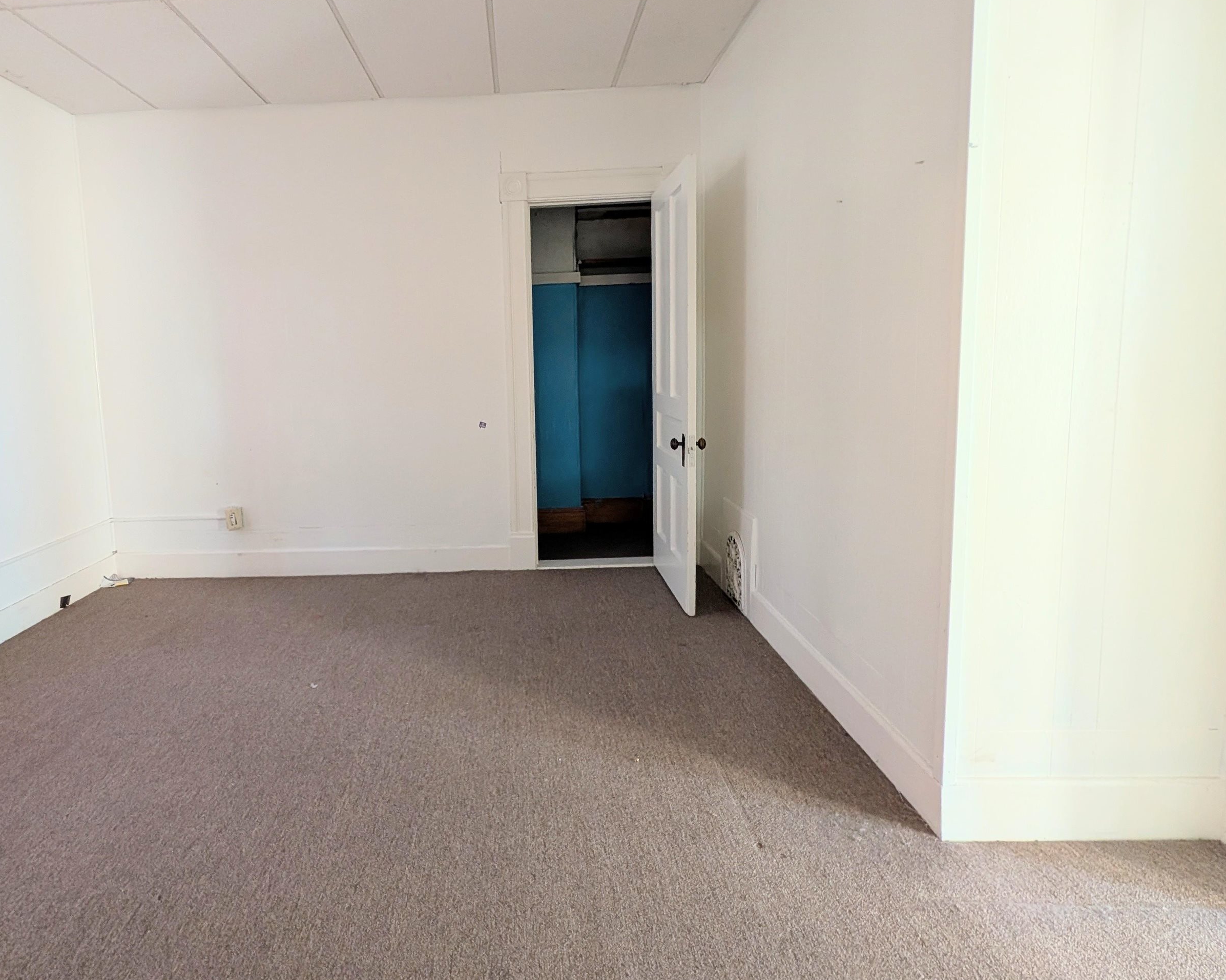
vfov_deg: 83.5
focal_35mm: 15
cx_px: 495
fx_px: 544
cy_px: 419
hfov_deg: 95.6
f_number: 1.7
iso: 149
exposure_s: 1/35
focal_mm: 2.02
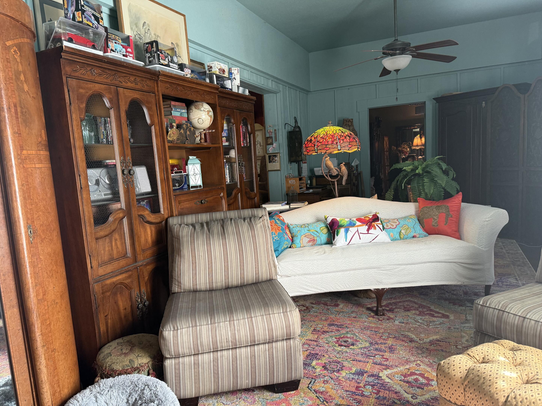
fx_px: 391
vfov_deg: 54.9
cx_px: 260
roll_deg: +5.5
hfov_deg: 69.4
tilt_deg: -6.2
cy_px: 211
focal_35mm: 25
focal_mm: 6.76
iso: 200
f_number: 1.78
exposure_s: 1/77
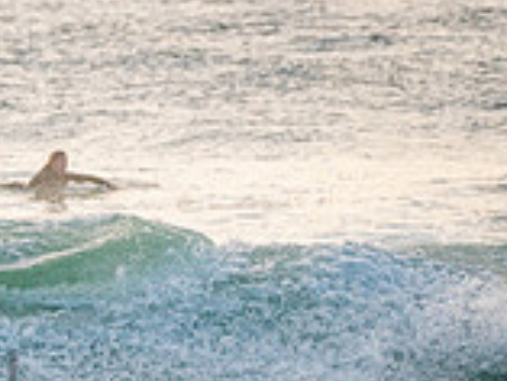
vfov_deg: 0.8
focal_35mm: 1776
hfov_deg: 1.1
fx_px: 26032
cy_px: 334
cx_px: -320
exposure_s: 1/2000
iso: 320
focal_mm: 500
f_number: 5.6
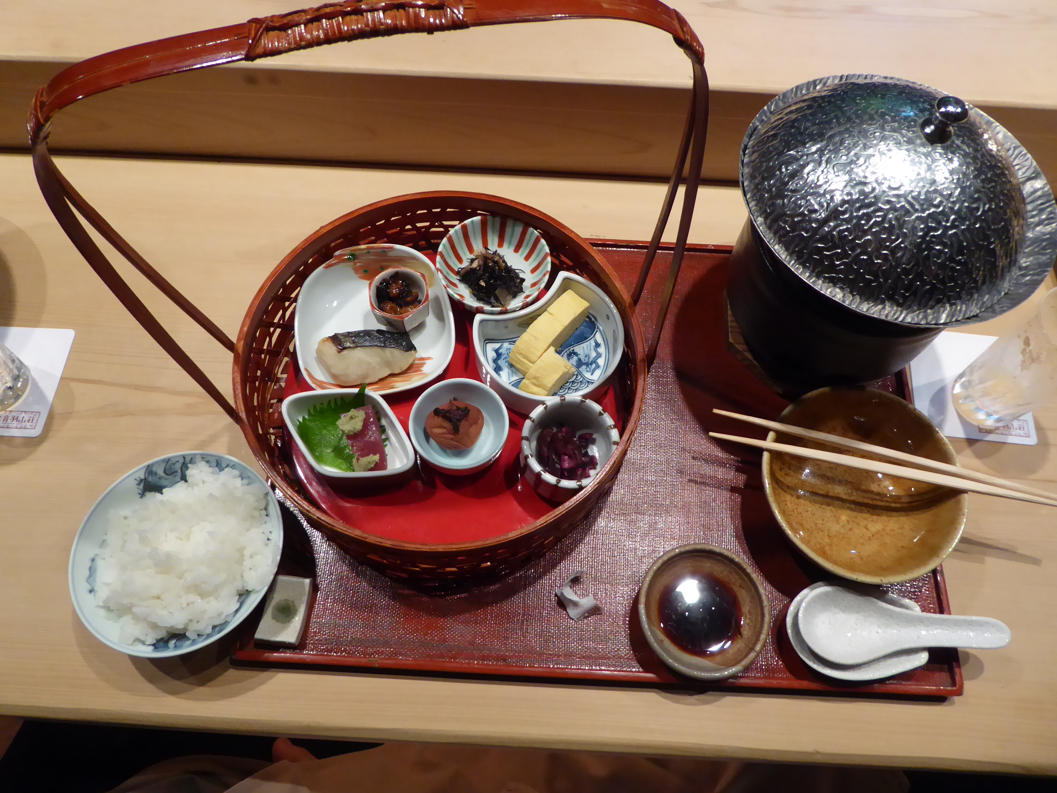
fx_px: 763
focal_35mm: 25
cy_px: 396
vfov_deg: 54.9
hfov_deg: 69.4
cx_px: 528
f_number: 3.3
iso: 400
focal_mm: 4.3
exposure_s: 1/20
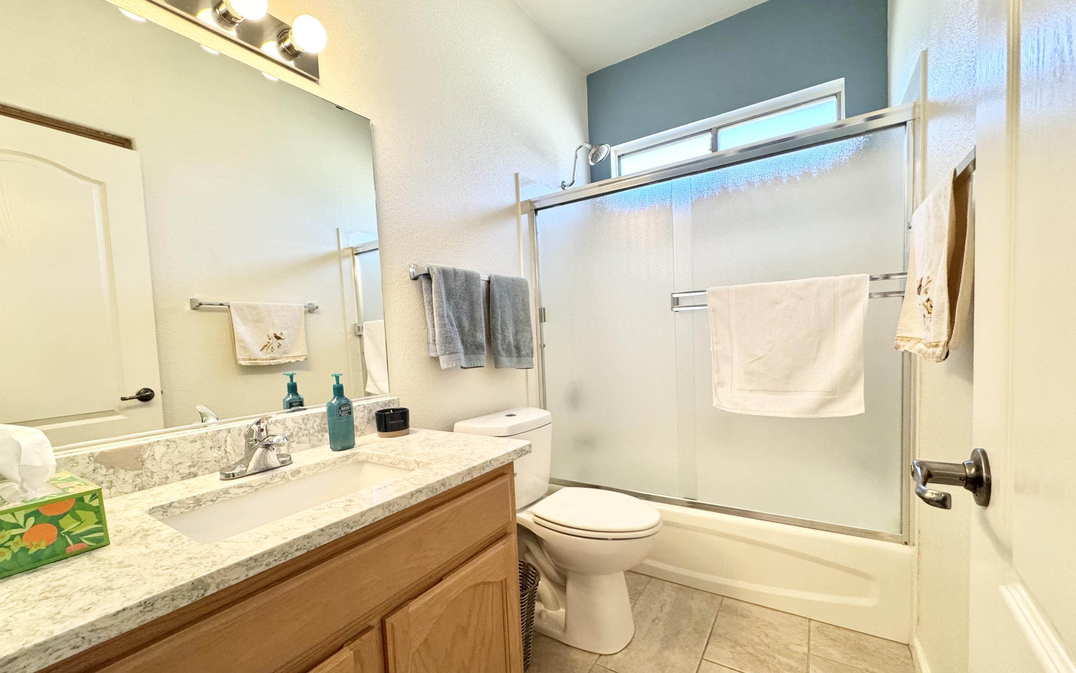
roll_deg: +2.4
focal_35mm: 15
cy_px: 365
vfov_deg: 74.6
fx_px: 440
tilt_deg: -4.2
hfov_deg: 101.5
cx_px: 540
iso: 250
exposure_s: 1/120
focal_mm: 2.22
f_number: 2.2
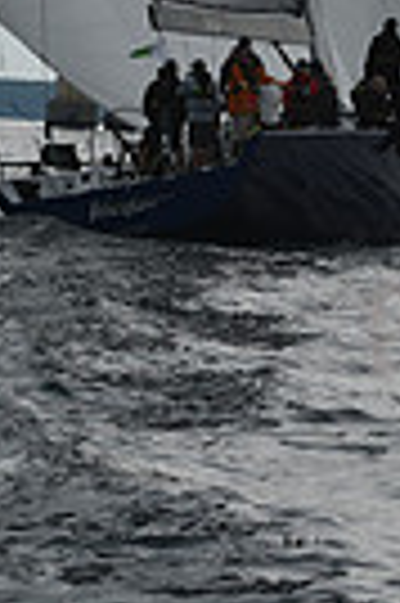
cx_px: 128
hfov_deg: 4.2
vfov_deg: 6.3
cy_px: -364
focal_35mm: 325
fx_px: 5430
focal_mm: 75
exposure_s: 1/800
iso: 250
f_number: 9
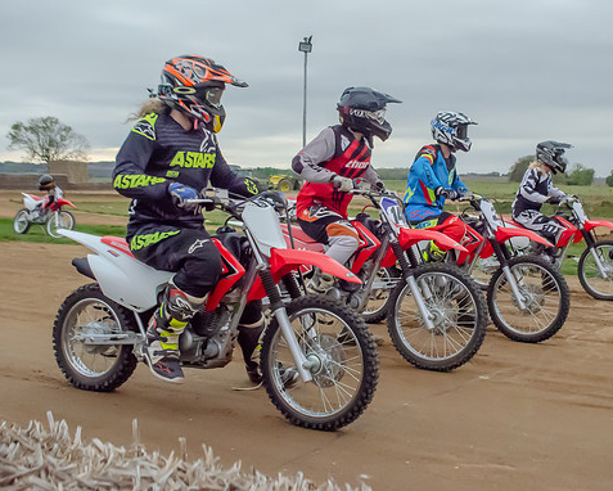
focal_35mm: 46
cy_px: 220
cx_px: 396
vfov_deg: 32.7
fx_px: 835
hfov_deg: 39.9
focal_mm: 22
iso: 6400
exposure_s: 1/1600
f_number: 11
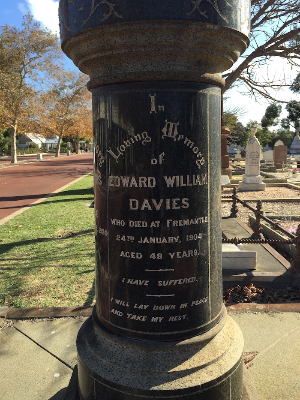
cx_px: 150
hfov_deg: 48.2
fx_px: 335
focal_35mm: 29
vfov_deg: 61.7
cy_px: 200
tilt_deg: -8.6
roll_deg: +1.1
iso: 32
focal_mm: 4.15
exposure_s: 1/898
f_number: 2.2
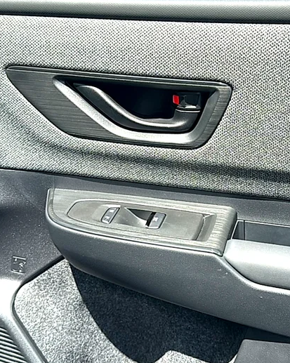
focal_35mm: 41
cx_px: 186
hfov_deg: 36.2
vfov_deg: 44.8
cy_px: 182
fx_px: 440
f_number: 1.78
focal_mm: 6.86
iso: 80
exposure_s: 1/1098
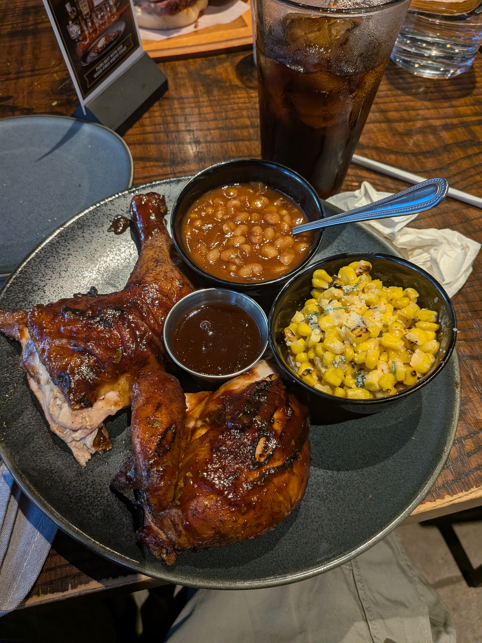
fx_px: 446
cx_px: 241
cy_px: 322
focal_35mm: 24
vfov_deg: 71.6
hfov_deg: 56.8
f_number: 1.7
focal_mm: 4.53
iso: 36
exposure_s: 1/60
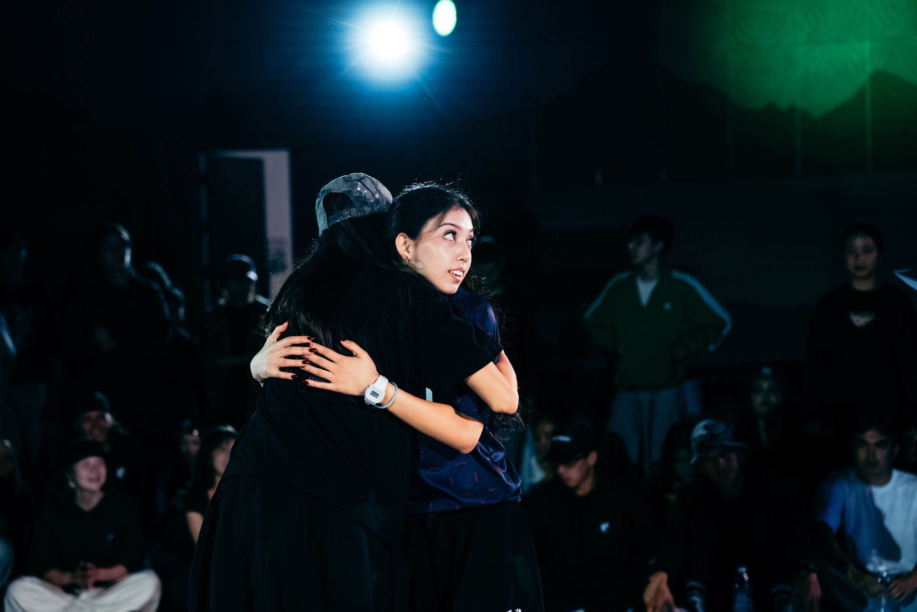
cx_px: 458
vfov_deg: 19.5
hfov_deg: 28.8
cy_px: 306
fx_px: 1783
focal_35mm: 70
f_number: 2.8
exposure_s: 1/800
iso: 3200
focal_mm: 70
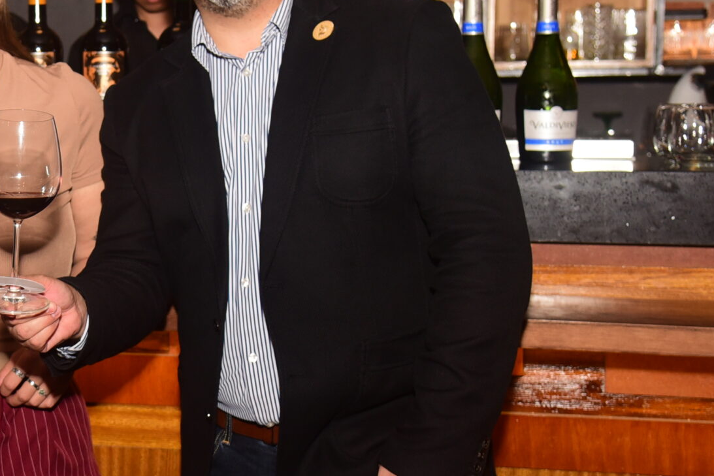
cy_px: 182
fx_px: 1765
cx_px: 47
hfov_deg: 22.2
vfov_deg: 15.3
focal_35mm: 89
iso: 1000
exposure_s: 1/125
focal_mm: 38
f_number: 5
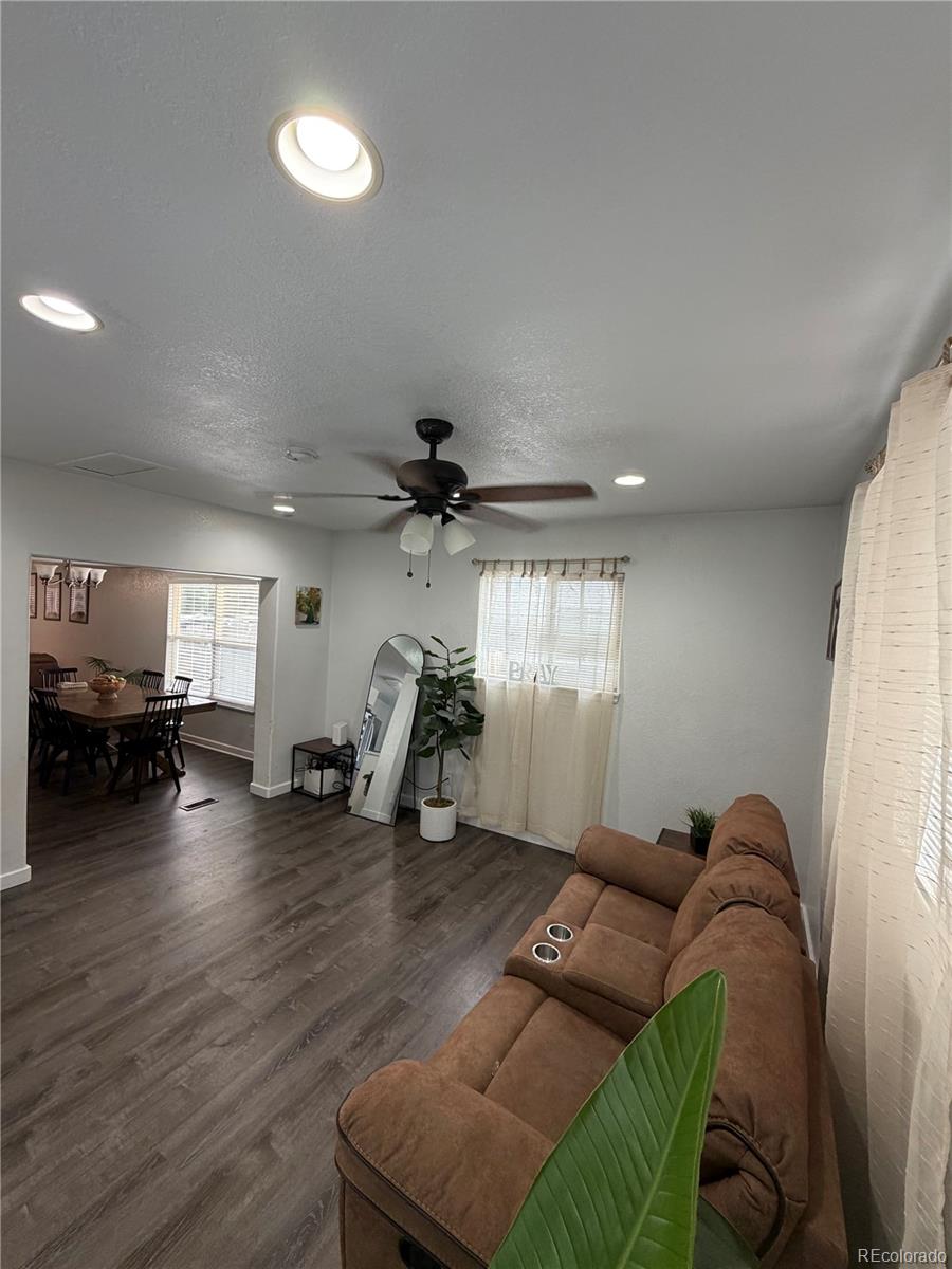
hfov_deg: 85.7
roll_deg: -2.7
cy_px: 634
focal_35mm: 14
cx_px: 476
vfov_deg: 102.1
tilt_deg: -2.1
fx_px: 513
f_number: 2.2
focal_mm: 2.22
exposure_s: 1/60
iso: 250
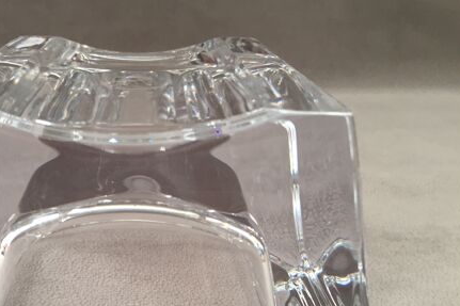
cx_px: 145
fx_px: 536
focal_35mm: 42
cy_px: 223
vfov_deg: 31.4
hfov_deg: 45.6
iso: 100
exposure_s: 1/33
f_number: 2.2
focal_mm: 4.15
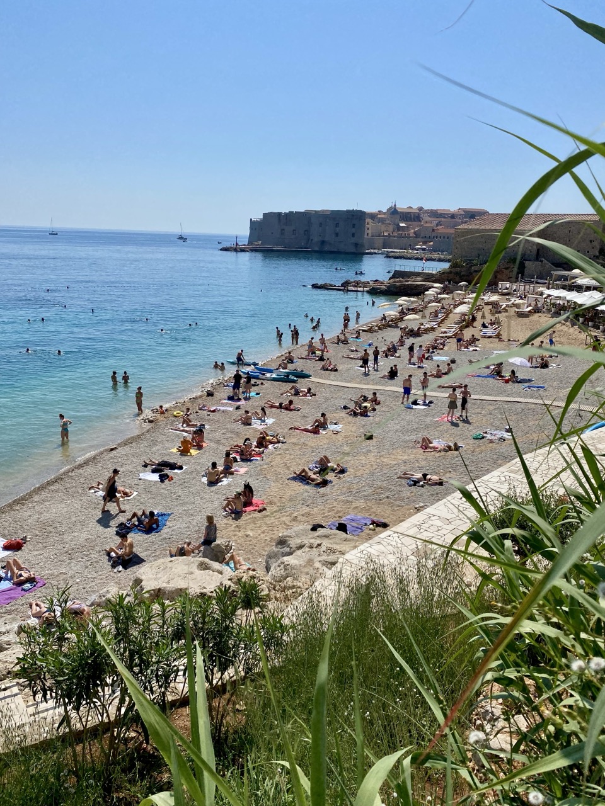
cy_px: 403
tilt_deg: -15.4
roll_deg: -1.3
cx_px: 302
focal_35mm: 26
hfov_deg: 53.1
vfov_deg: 67.3
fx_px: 606
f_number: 1.8
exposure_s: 1/6410
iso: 32
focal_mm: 4.25
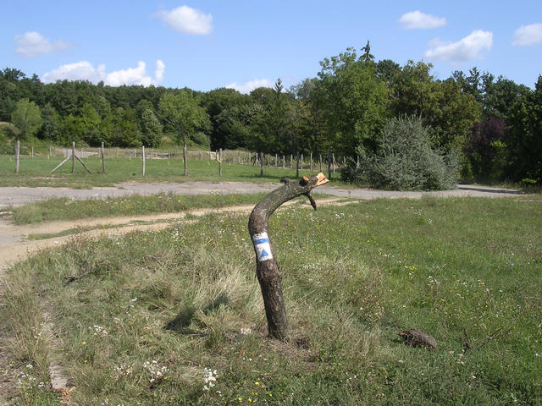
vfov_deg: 37.7
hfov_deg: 49.0
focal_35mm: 38
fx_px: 595
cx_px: 271
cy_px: 203
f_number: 5.6
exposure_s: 1/273
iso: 100
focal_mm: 5.8
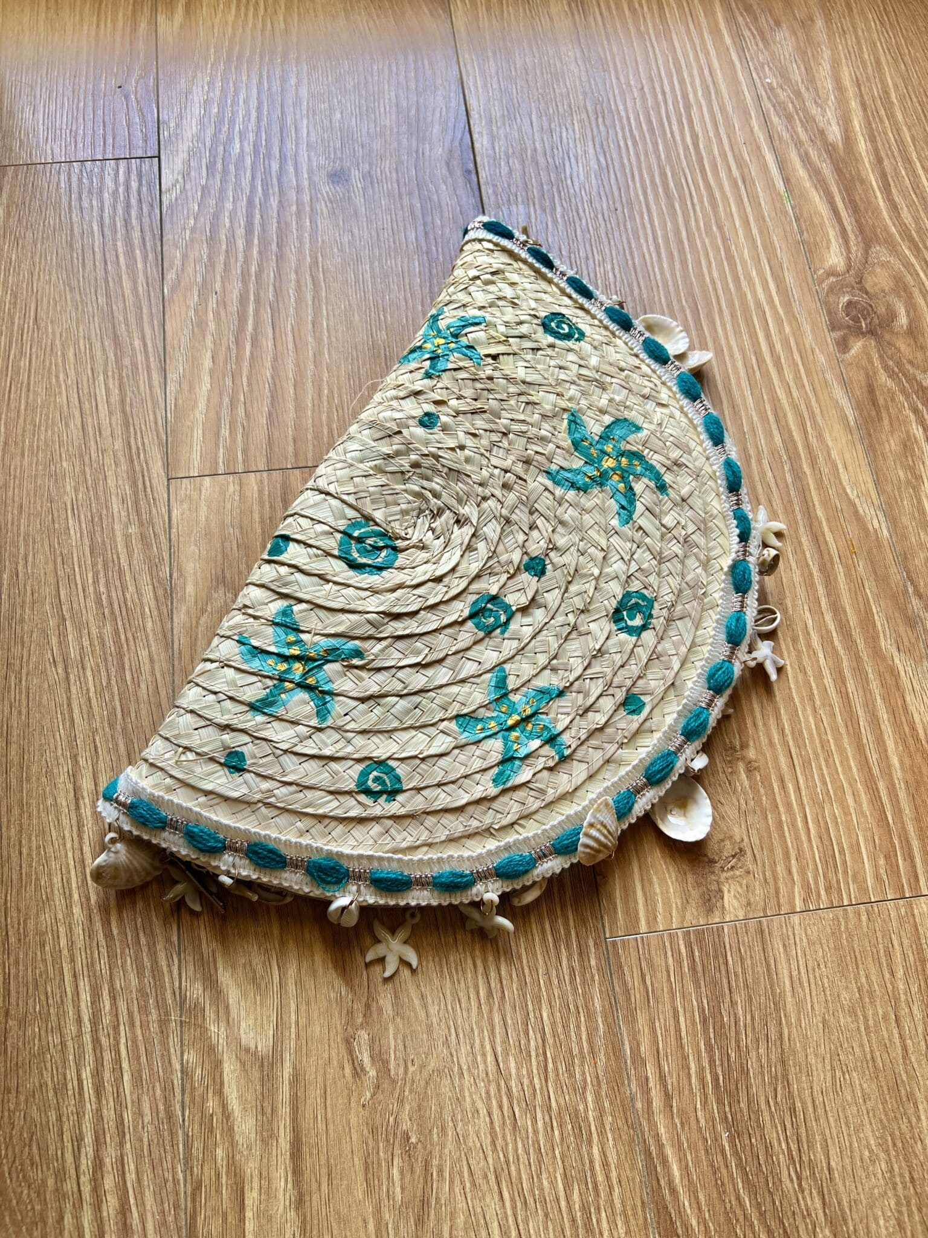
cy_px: 619
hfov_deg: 53.1
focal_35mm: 26
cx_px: 464
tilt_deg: -68.4
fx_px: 929
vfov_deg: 67.3
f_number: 1.5
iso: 32
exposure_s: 1/146
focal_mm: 5.7
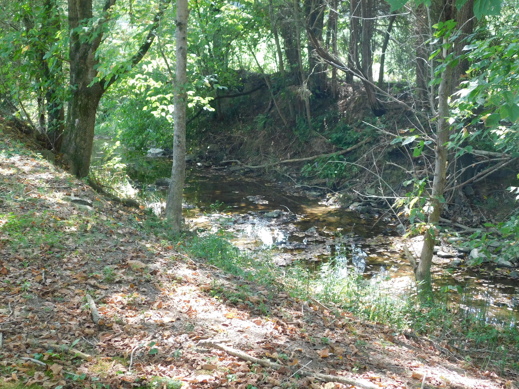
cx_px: 258
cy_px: 188
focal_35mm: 53
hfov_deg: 36.2
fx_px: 795
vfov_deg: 27.5
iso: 125
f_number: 3.7
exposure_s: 1/40
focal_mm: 8
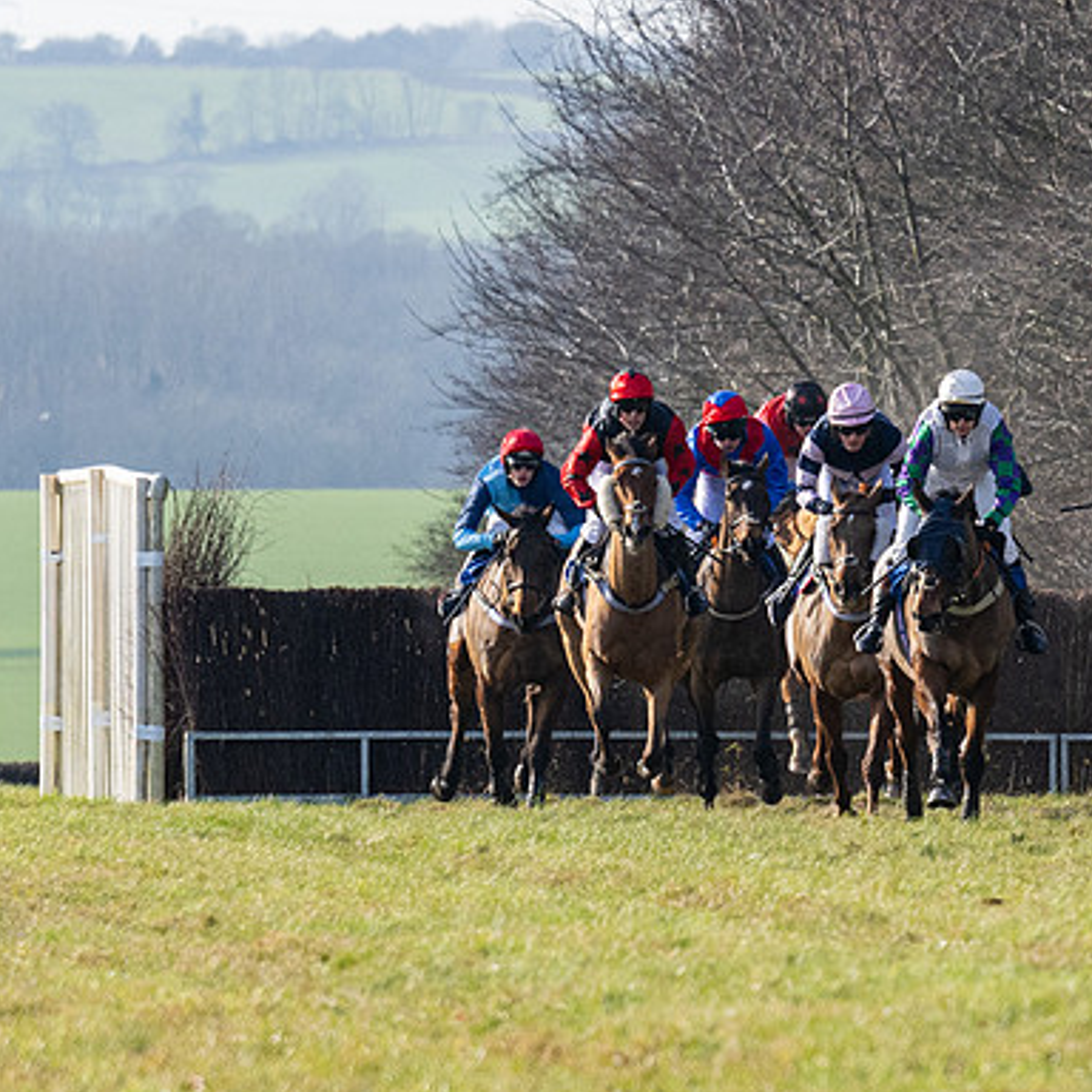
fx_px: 28374
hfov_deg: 2.2
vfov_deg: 2.2
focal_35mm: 795
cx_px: 1198
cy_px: 791
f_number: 5
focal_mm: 200
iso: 400
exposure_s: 1/1600
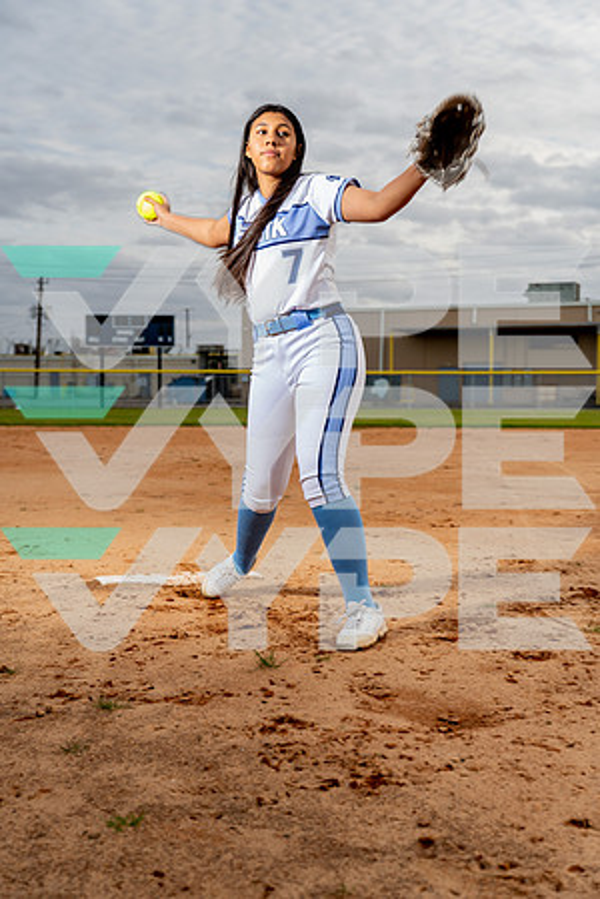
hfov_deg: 29.9
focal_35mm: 45
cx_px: 300
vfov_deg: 43.6
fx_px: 1125
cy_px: 450
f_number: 4
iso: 80
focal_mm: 45
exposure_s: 1/250
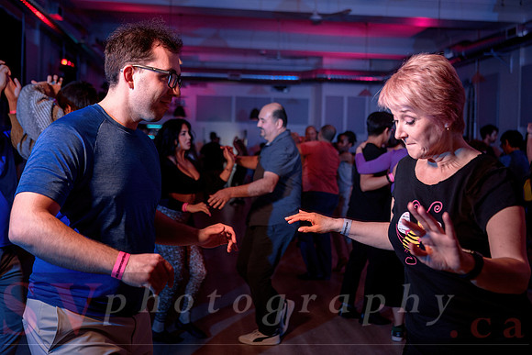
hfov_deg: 47.2
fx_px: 609
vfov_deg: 32.5
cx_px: 275
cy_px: 163
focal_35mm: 41
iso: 400
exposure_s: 1/100
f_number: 2.8
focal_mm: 38
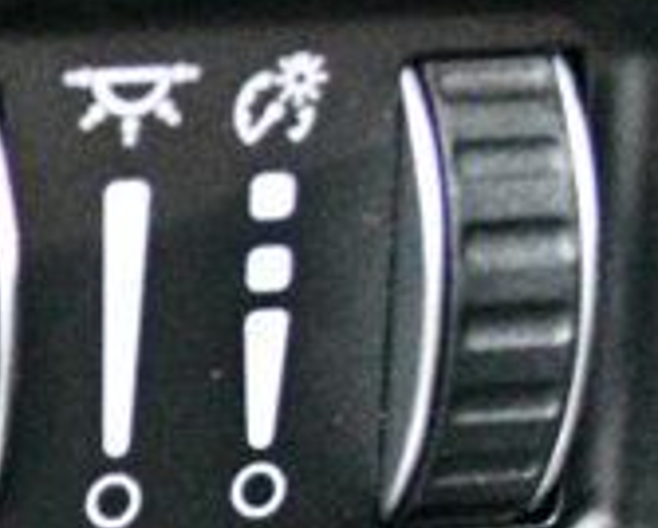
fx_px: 5381
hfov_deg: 6.8
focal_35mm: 276
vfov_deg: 5.6
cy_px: 741
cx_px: -520
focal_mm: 32
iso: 12800
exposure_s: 1/40
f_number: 4.8
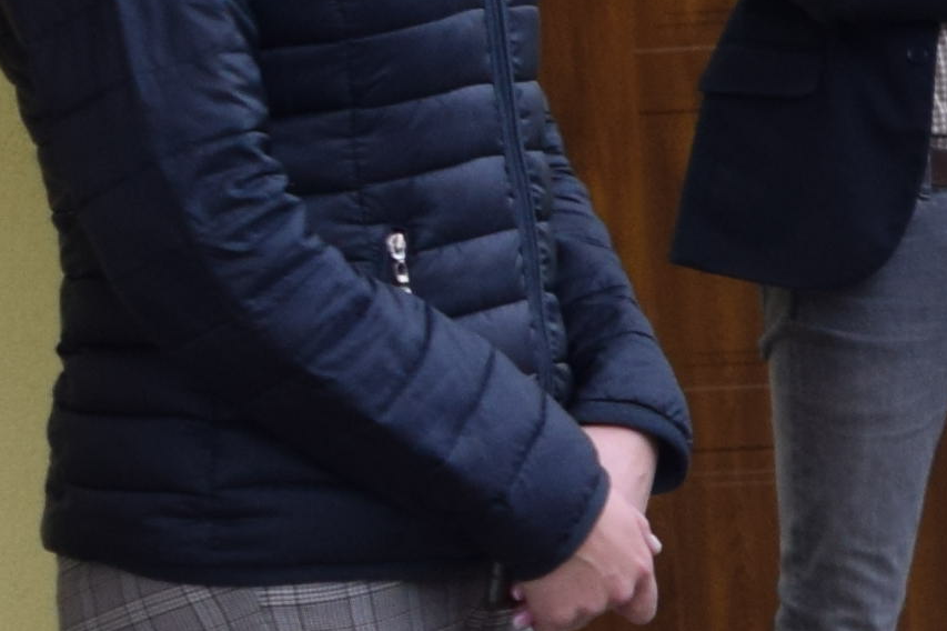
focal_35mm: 190
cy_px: 447
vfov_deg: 7.2
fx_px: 4996
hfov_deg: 9.6
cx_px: 2300
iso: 400
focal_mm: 18
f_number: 4.5
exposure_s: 1/80
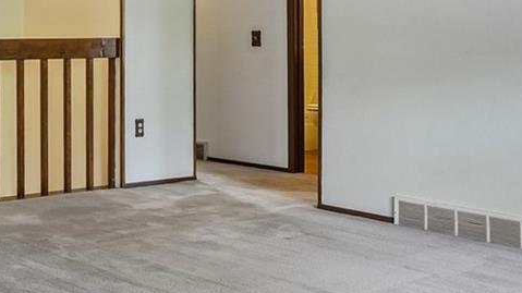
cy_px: 39
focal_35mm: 58
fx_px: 799
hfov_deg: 28.7
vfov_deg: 20.4
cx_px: -178
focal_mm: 11
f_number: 8
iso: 500
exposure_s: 1/10
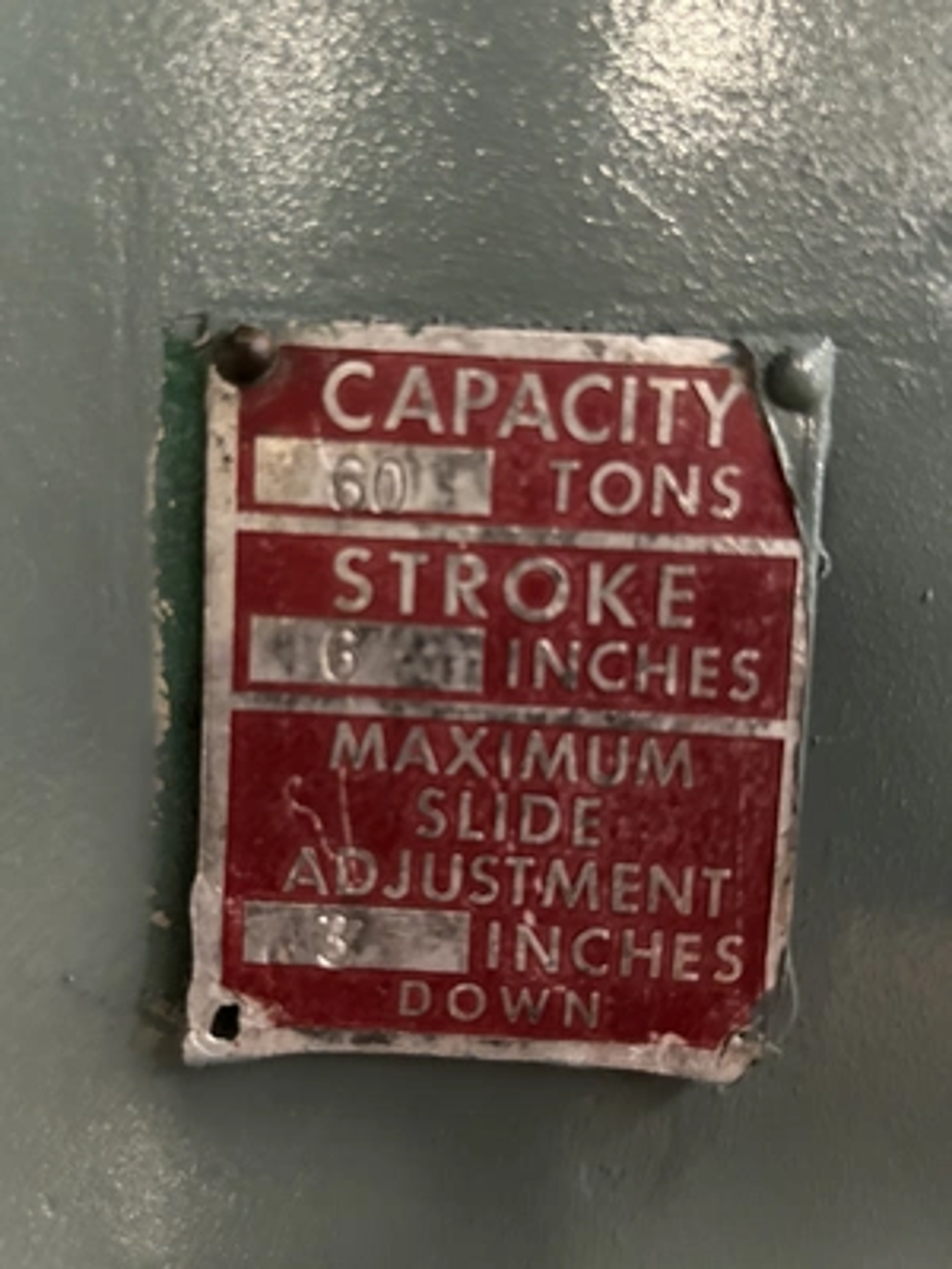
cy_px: 634
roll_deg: -2.3
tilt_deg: -6.9
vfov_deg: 67.3
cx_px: 476
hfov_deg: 53.1
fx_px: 953
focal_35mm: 26
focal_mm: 5.7
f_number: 1.5
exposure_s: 1/30
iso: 640
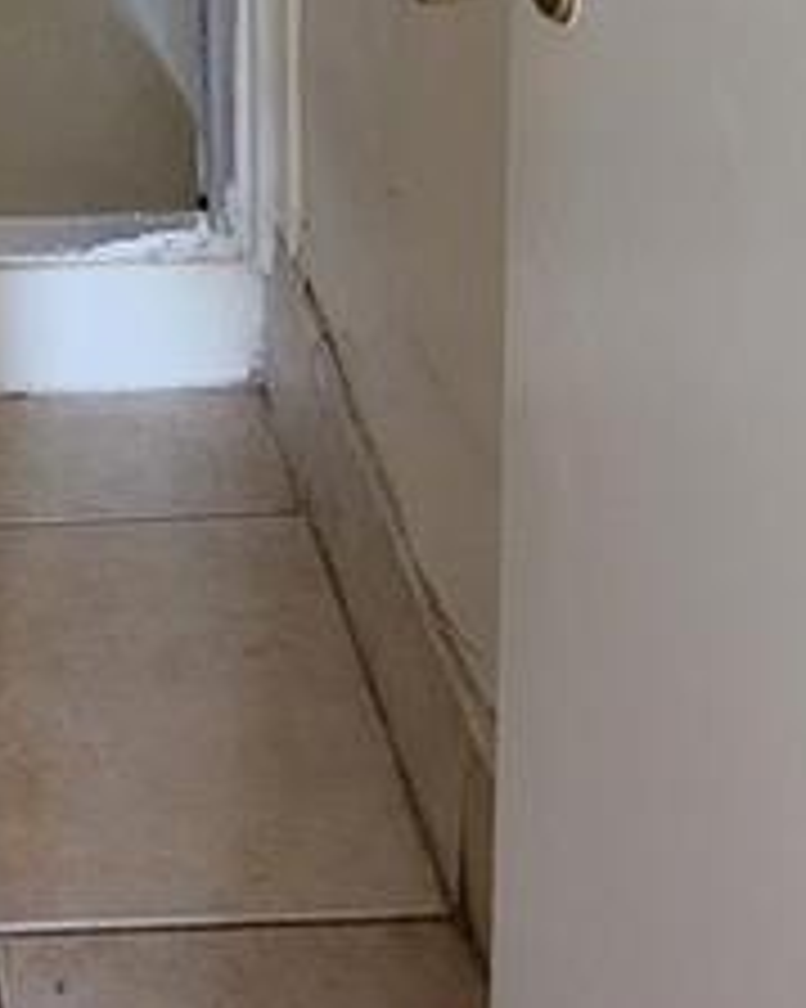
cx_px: -405
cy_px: -662
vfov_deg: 18.5
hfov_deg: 16.1
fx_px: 2596
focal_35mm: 87
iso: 640
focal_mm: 5.4
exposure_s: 1/24
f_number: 1.8
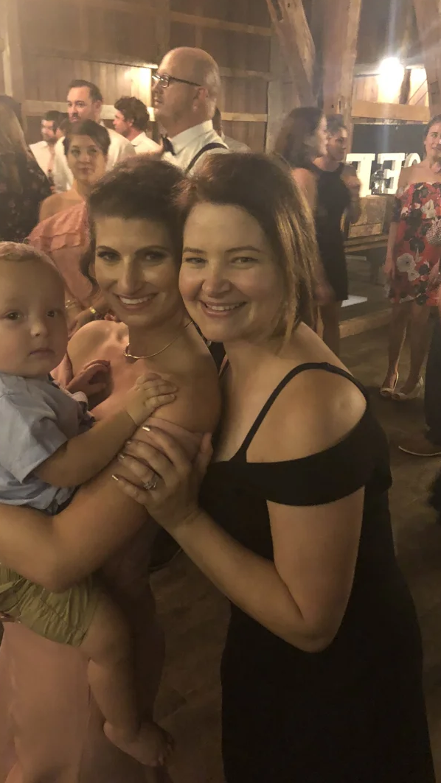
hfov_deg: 37.7
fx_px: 644
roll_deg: -2.3
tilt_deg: -20.6
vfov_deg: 62.6
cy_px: 388
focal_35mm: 31
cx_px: 194
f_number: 1.8
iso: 200
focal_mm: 3.99
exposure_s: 1/4
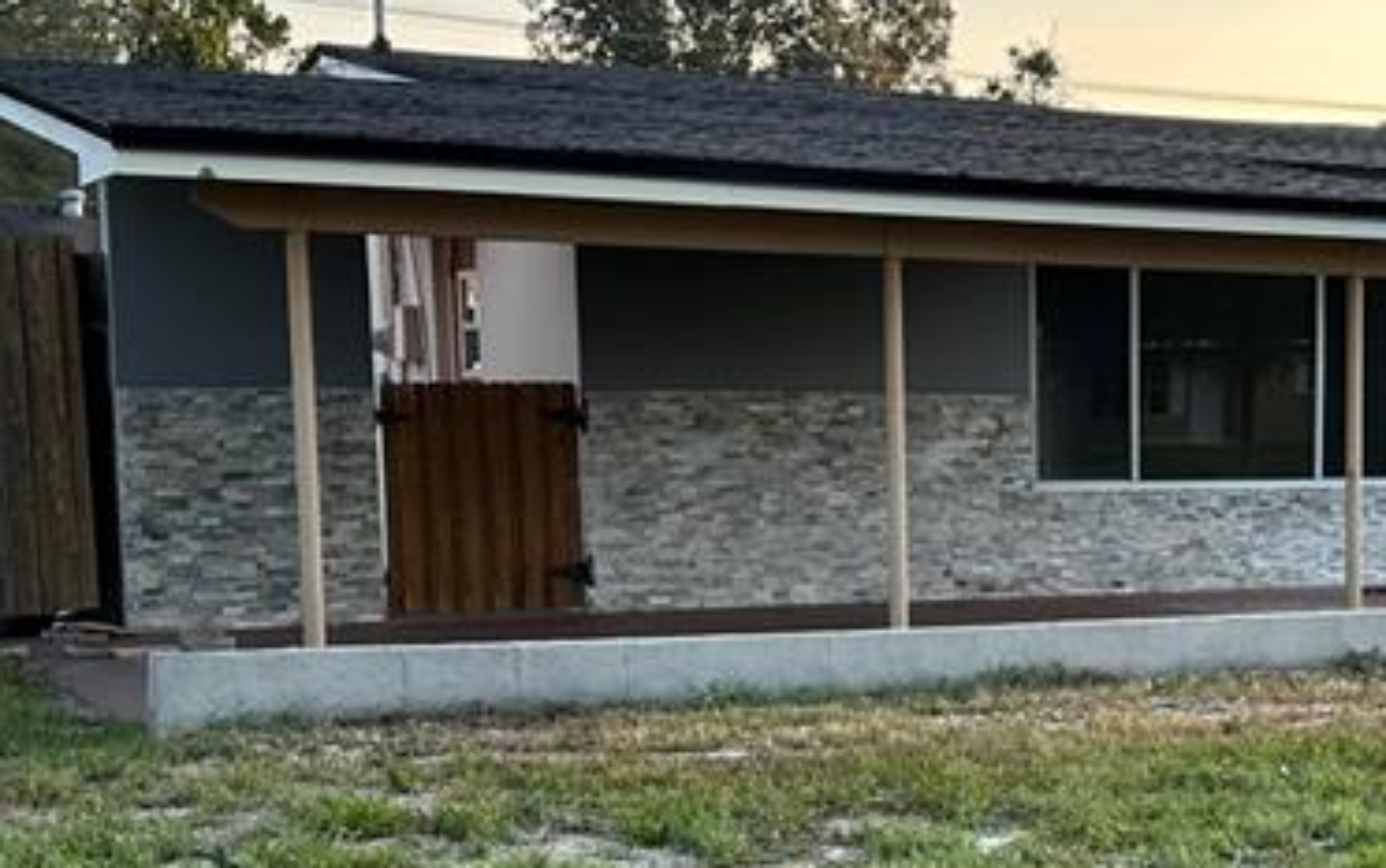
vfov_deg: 18.4
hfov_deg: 27.9
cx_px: 1330
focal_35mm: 70
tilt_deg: -6.0
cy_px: 726
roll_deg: -0.1
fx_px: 2646
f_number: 1.78
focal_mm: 6.86
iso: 80
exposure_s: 1/429
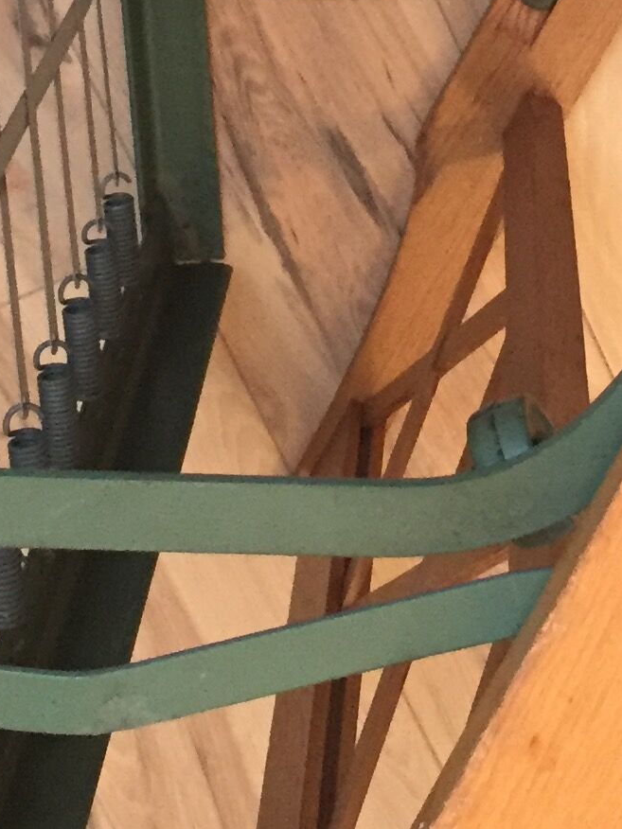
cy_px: 65
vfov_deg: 17.9
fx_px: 2587
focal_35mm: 108
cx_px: 525
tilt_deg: -74.8
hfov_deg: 13.6
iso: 250
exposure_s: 1/20
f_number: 2.2
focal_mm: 4.15
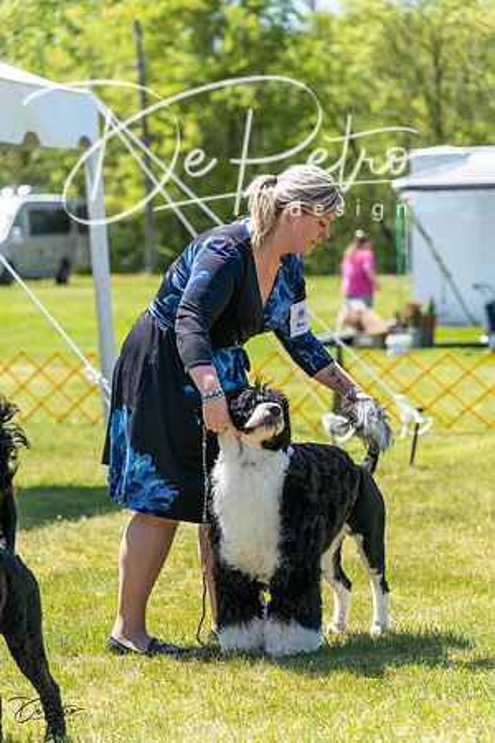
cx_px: 248
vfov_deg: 18.3
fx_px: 2310
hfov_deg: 12.2
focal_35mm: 112
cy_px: 372
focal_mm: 112
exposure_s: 1/500
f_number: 4.5
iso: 100
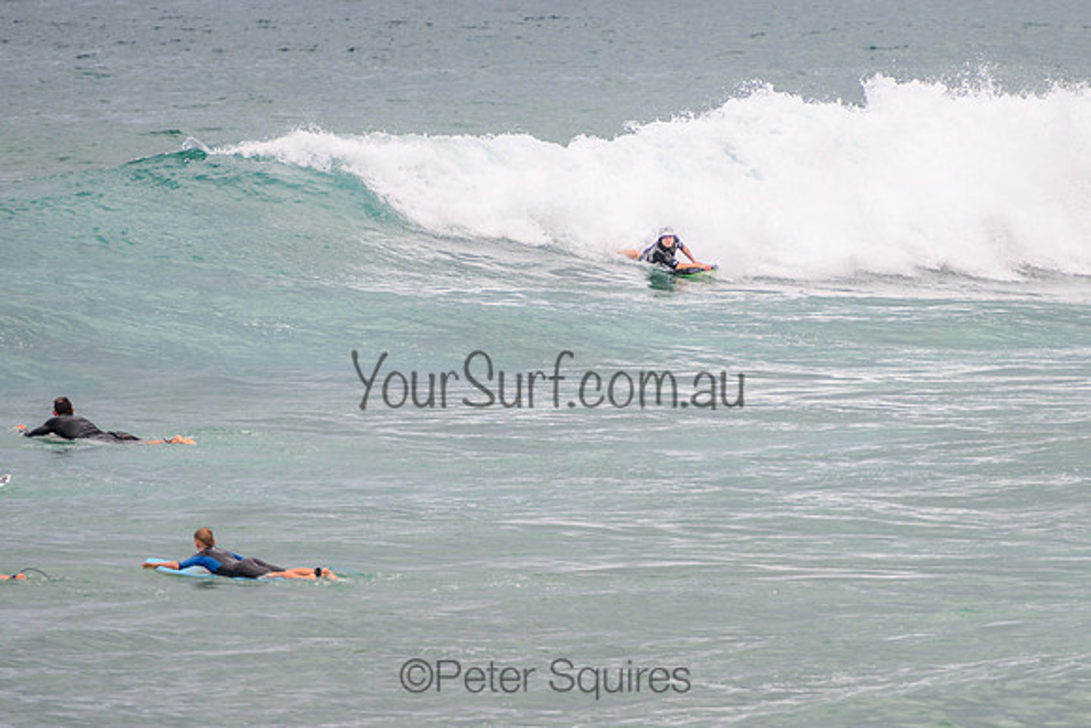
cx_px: 751
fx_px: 16681
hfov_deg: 3.7
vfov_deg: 2.5
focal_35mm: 550
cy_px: 324
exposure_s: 1/2000
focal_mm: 400
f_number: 5.6
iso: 200
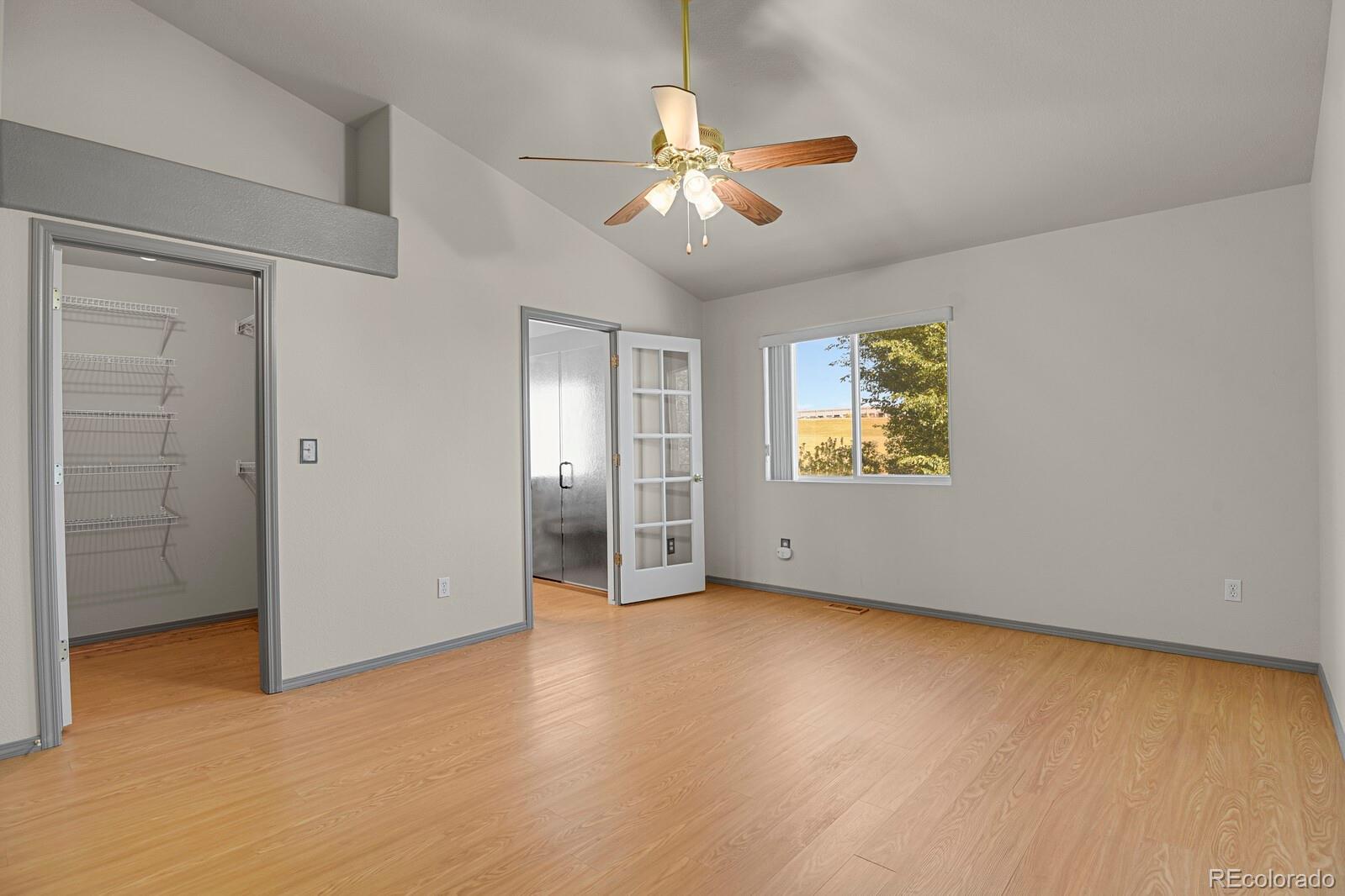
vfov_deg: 70.4
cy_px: 448
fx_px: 635
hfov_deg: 93.3
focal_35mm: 17
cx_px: 672
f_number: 6.3
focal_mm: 17
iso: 250
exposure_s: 1
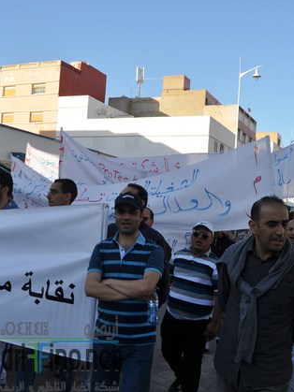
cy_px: 196
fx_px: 499
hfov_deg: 32.0
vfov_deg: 43.0
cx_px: 59
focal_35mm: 44
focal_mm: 20
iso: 200
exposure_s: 1/320
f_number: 9
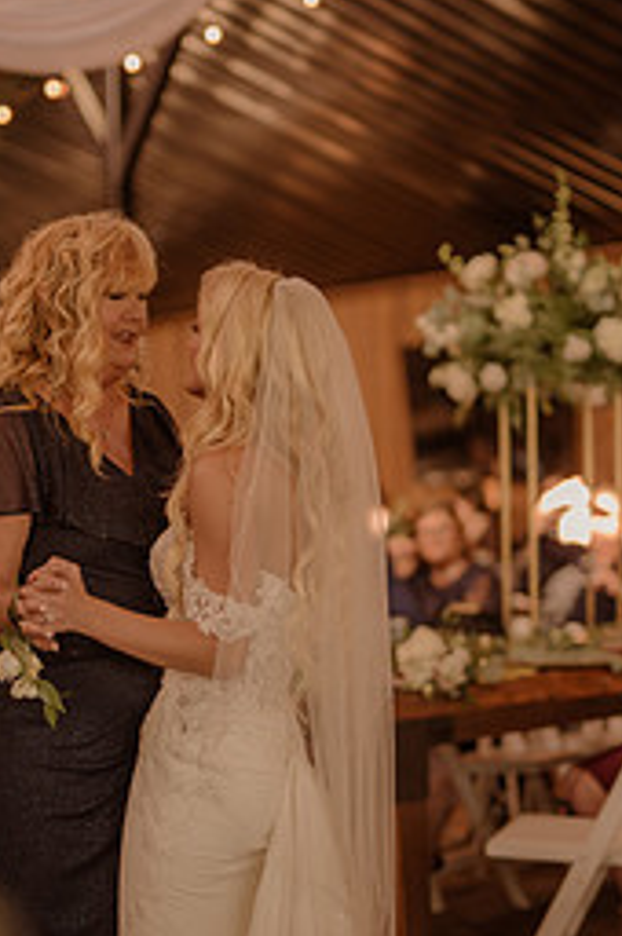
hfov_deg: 15.5
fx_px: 2287
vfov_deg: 23.1
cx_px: 218
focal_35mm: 88
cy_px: 479
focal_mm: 50
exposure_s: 1/200
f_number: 2
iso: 200
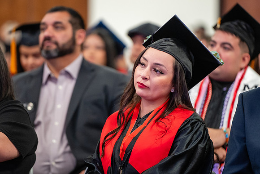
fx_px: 1527
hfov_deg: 9.7
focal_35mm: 211
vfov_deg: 6.5
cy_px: 86
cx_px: 124
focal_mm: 180
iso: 3200
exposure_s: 1/160
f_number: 2.8
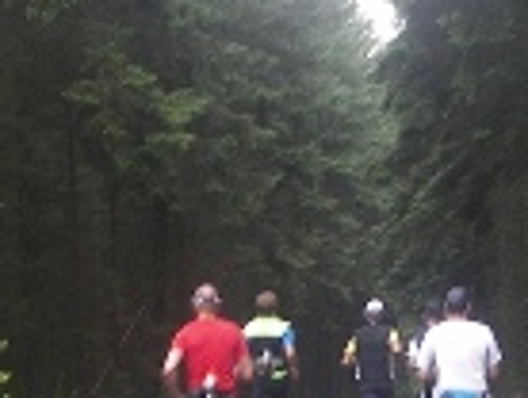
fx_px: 1681
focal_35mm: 110
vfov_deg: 13.1
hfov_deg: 17.8
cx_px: 337
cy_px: 498
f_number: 3.3
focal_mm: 6.3
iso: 64
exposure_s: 1/30
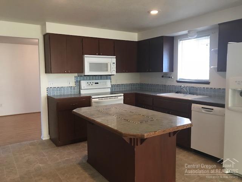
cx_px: 121
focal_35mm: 28
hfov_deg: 63.4
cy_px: 91
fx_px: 196
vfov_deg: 49.7
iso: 64
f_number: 1.8
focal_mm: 3.99
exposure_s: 1/15
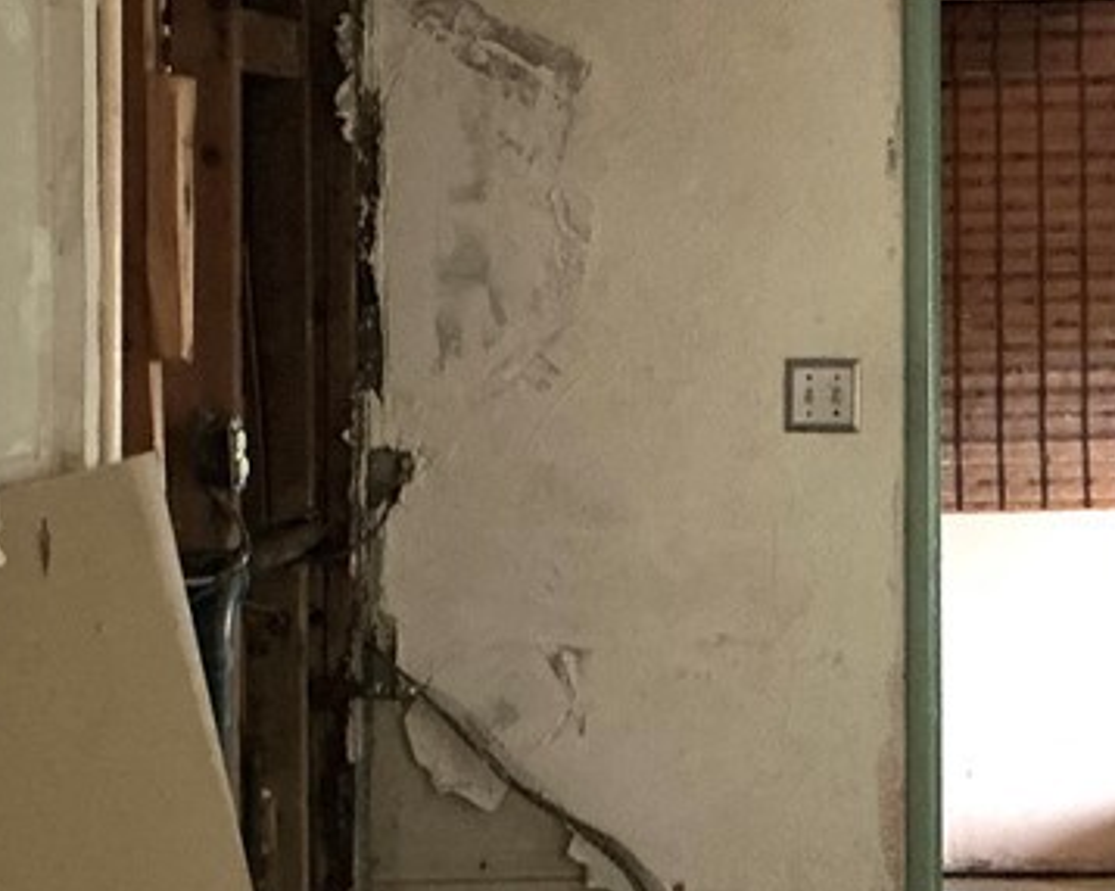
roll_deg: +0.4
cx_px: 953
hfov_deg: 23.1
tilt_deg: -0.7
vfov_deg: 18.9
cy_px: 280
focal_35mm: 81
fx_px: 2672
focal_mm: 3
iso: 250
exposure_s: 1/30
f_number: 1.8
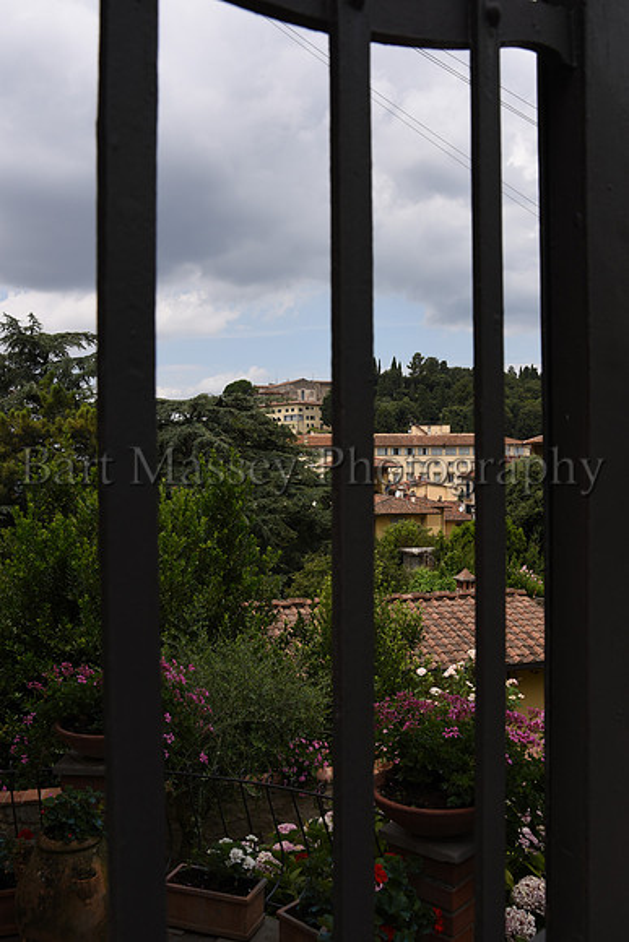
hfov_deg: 42.3
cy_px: 471
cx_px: 314
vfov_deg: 60.3
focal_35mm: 31
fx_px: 812
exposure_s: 1/160
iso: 160
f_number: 14
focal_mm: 31
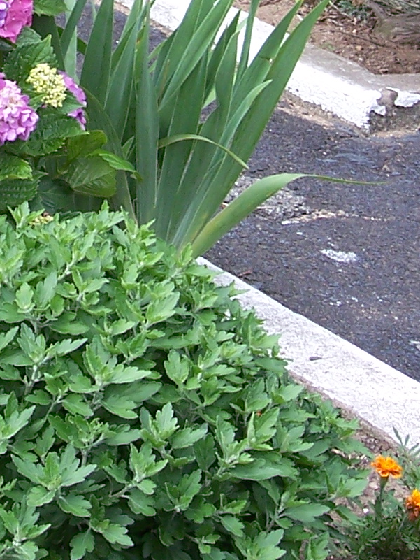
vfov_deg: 13.8
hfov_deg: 10.3
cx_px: -229
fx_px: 2248
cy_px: -100
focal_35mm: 139
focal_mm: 8
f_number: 3.4
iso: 100
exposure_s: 1/250
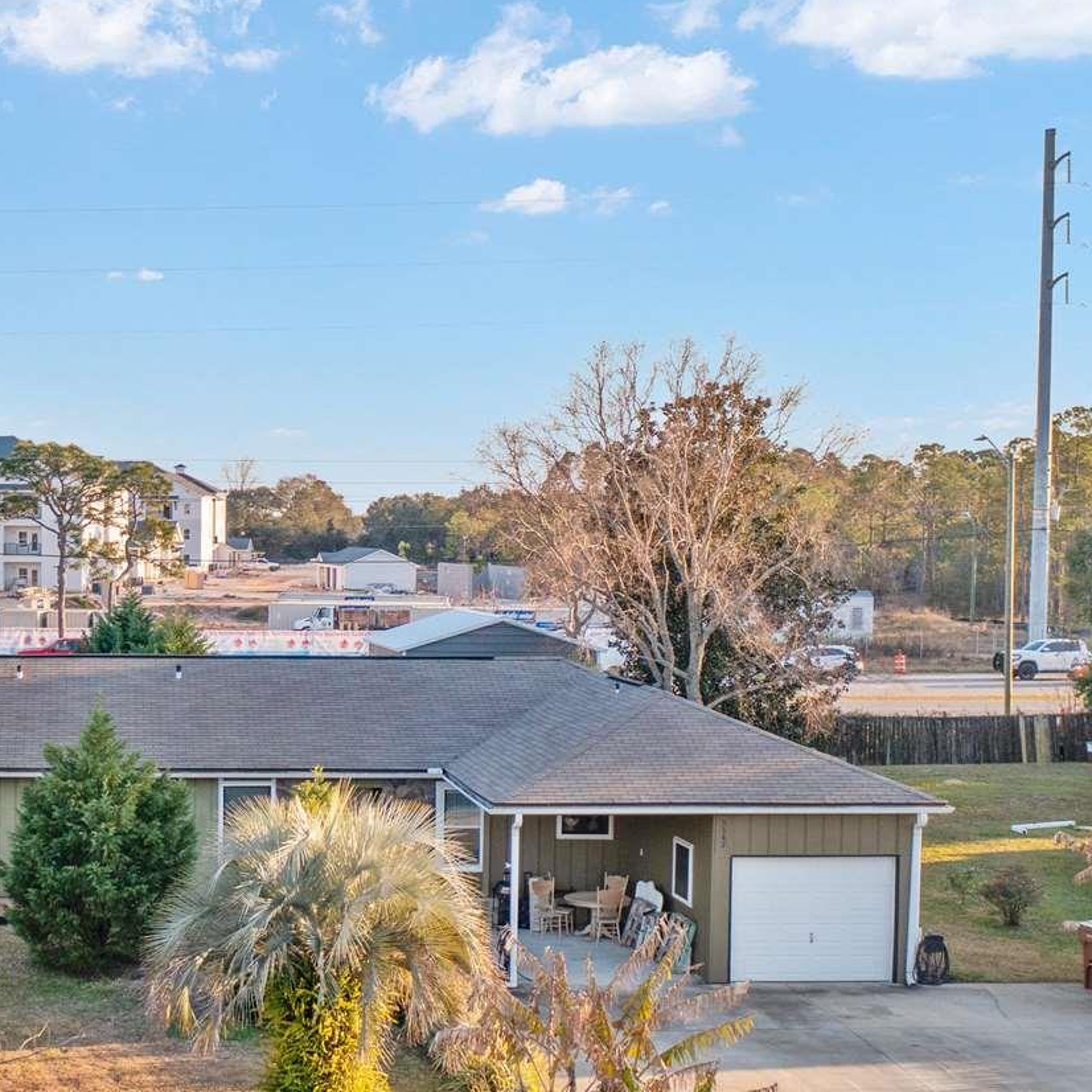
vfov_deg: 29.0
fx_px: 2106
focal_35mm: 59
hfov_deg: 27.9
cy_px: 640
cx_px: 100
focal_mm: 10.26
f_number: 2.8
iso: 100
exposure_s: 1/120
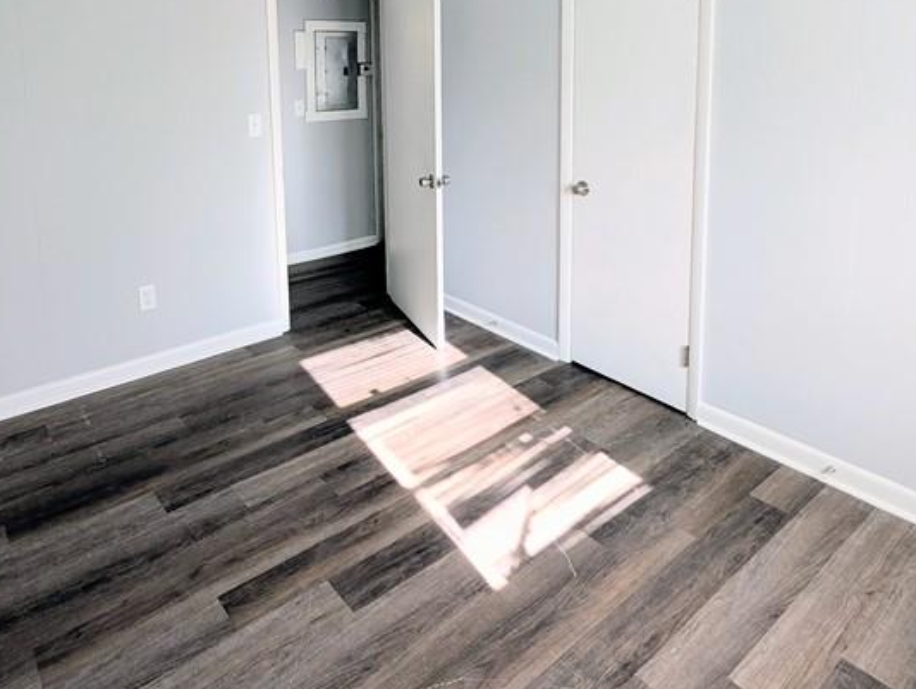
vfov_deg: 54.4
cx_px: 393
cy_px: 125
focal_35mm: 23
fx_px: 609
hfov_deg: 73.5
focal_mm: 2.02
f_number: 1.7
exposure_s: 1/188
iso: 52
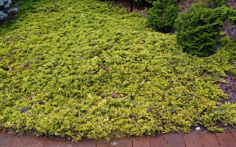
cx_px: 118
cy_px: 75
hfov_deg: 46.2
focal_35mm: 43
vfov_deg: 29.9
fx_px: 277
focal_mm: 28
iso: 400
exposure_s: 1/320
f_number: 9
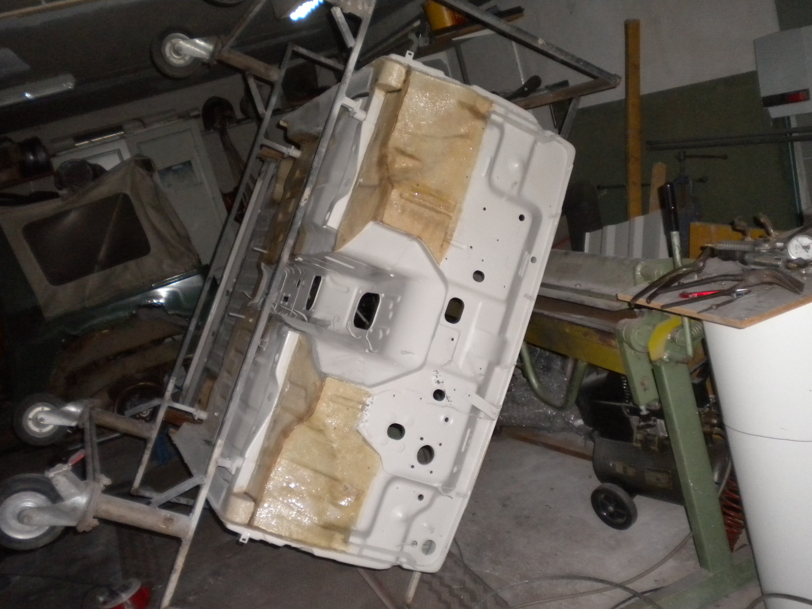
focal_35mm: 35
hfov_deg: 52.6
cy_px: 304
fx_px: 821
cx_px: 406
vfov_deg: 40.7
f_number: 3.1
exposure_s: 1/30
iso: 400
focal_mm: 6.3
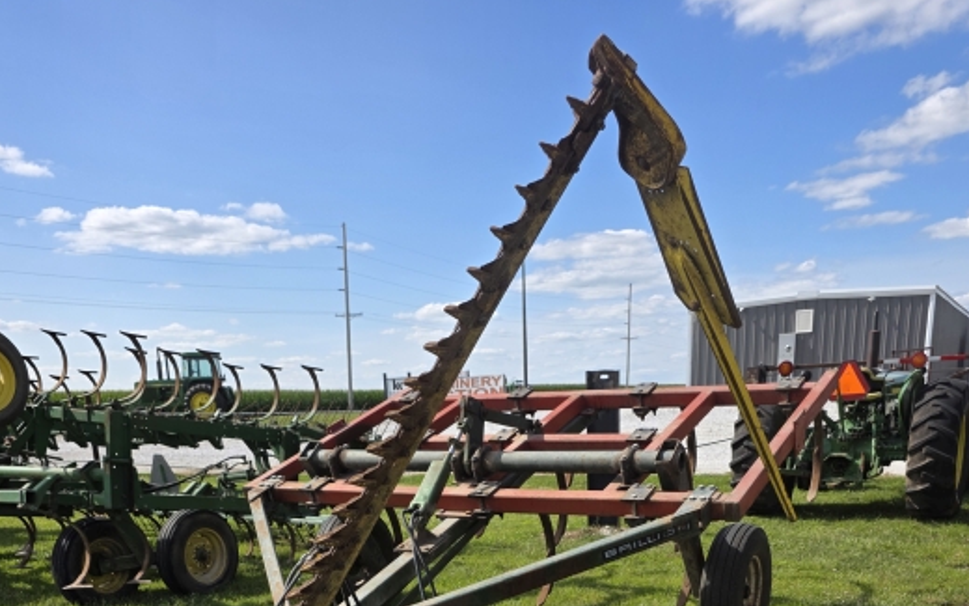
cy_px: 699
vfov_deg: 30.7
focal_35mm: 36
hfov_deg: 54.0
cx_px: 484
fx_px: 951
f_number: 1.7
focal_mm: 6.3
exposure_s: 1/5447
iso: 80
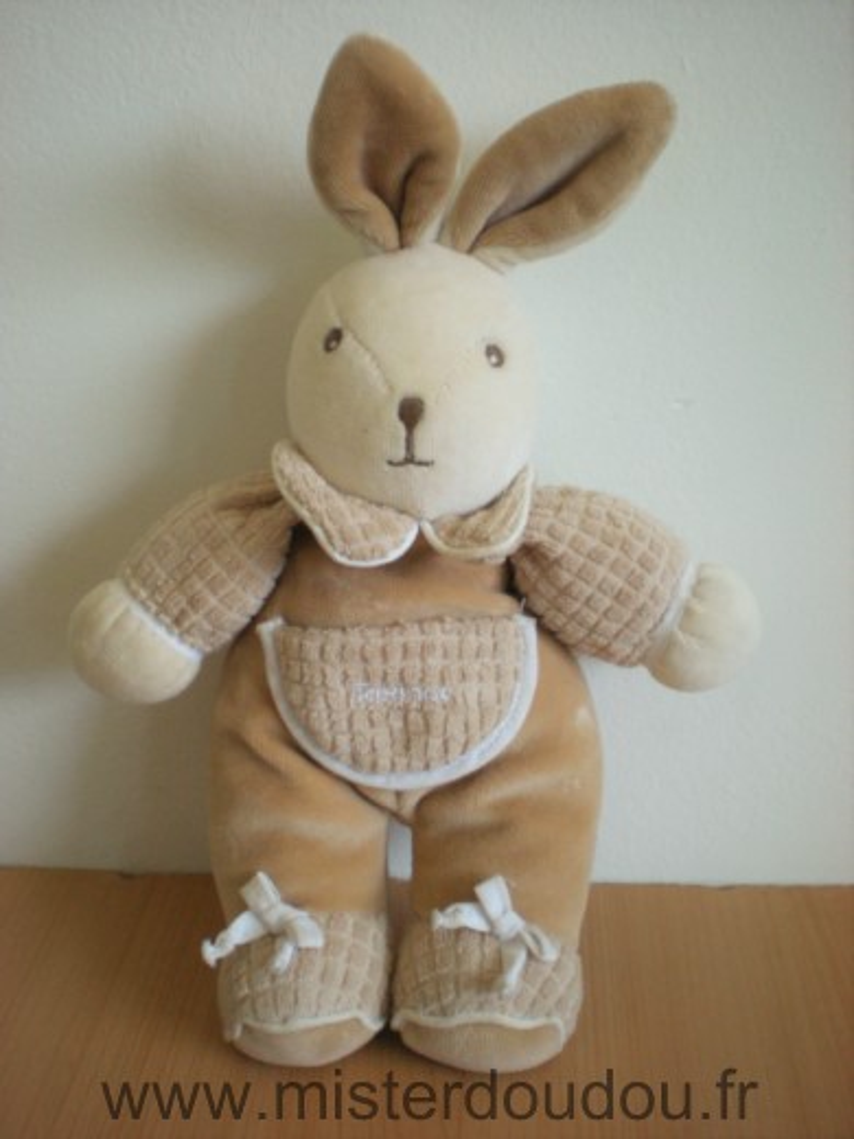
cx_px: 427
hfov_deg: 37.7
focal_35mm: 38
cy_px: 570
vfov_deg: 49.0
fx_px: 1250
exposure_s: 1/59.8
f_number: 3.1
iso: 200
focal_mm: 6.3
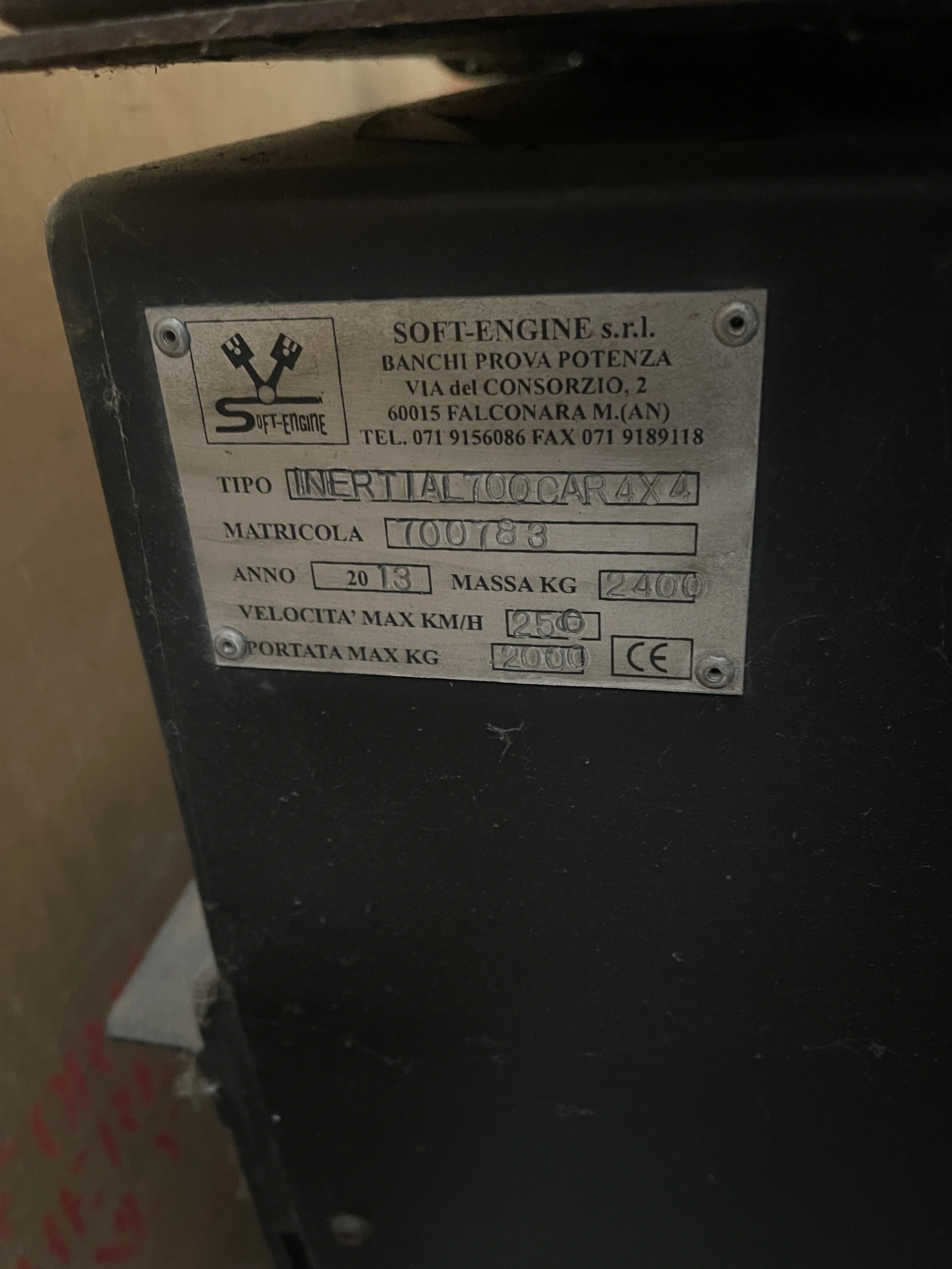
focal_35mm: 25
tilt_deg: -29.1
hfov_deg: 54.9
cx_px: 476
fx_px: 917
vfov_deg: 69.4
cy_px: 634
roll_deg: +4.8
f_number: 1.6
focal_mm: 5.1
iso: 800
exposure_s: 1/30
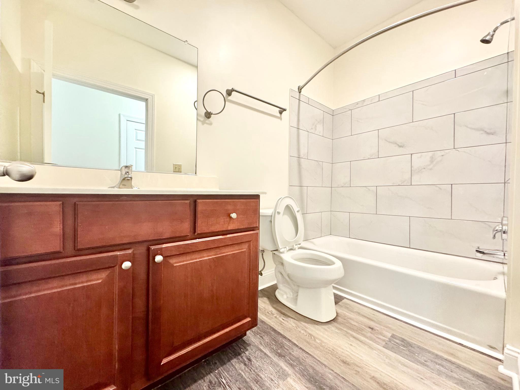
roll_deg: -0.3
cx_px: 260
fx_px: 210
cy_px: 195
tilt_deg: -1.9
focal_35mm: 14
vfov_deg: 85.7
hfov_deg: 102.1
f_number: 2.2
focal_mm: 2.22
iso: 250
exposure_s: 1/60
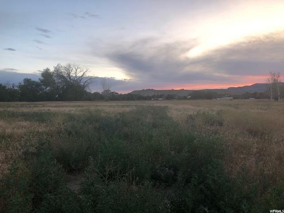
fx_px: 230
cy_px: 106
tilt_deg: +0.1
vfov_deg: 49.7
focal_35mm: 28
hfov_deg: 63.4
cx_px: 142
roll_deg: -0.4
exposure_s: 1/31
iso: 40
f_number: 1.8
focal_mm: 3.99
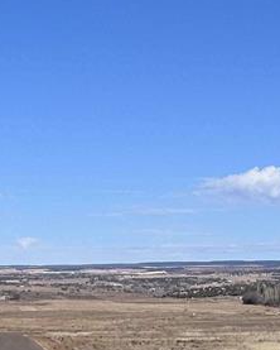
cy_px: 459
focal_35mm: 173
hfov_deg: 8.9
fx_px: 1790
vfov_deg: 10.9
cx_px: -29
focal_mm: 6.86
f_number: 1.78
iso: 64
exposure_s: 1/7634
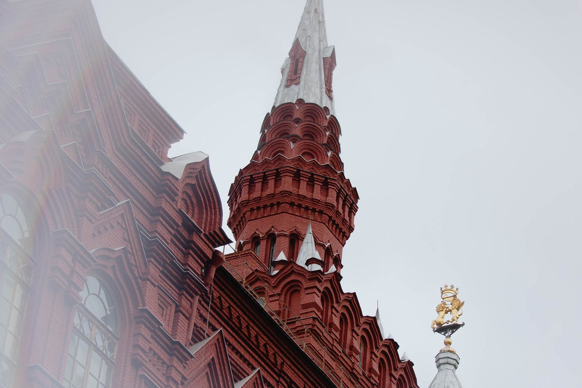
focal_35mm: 107
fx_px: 1730
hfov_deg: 19.1
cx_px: 329
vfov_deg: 12.8
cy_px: 270
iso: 100
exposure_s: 1/2000
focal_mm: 27
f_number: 1.8
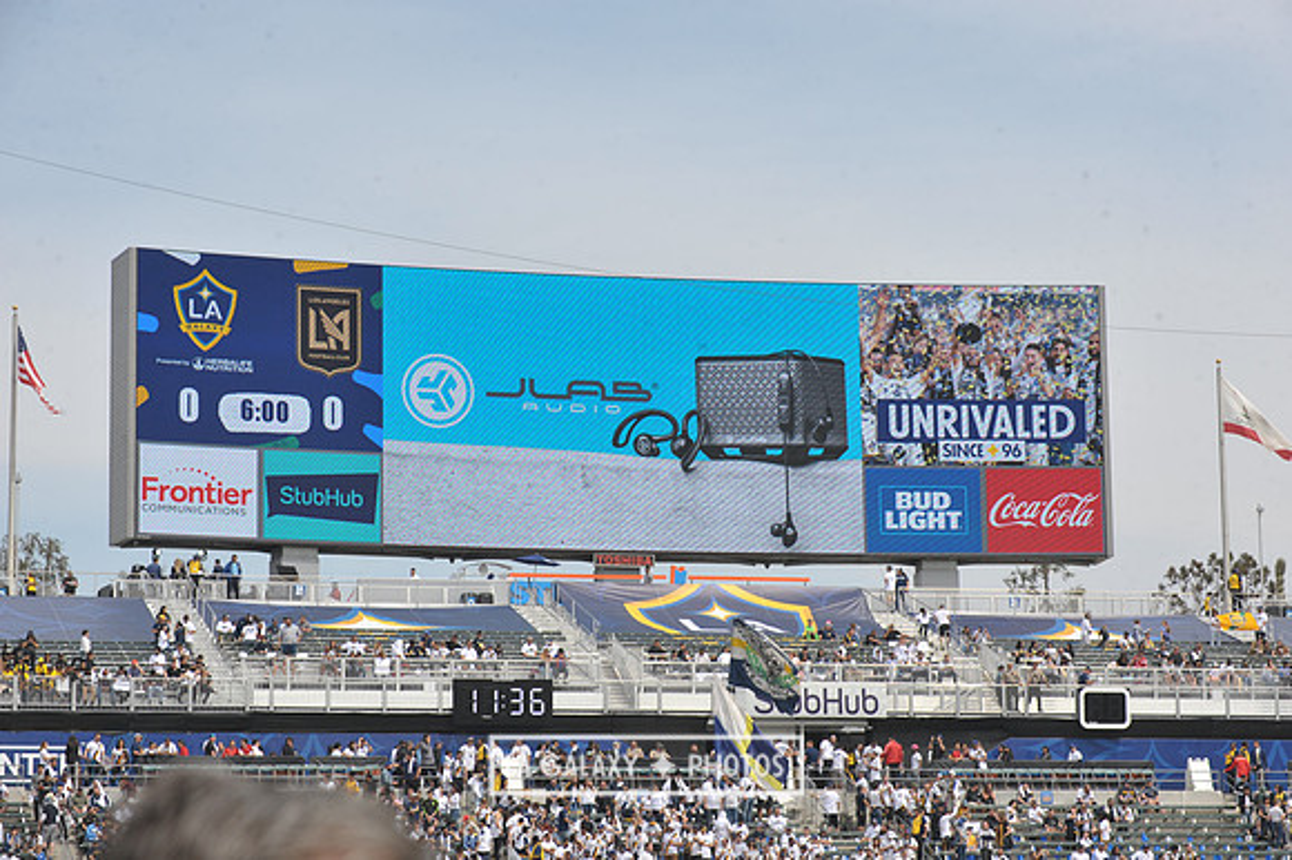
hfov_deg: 19.5
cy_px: 430
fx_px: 3766
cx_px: 646
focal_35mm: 105
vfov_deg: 13.0
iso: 250
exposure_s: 1/500
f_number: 11
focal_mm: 105
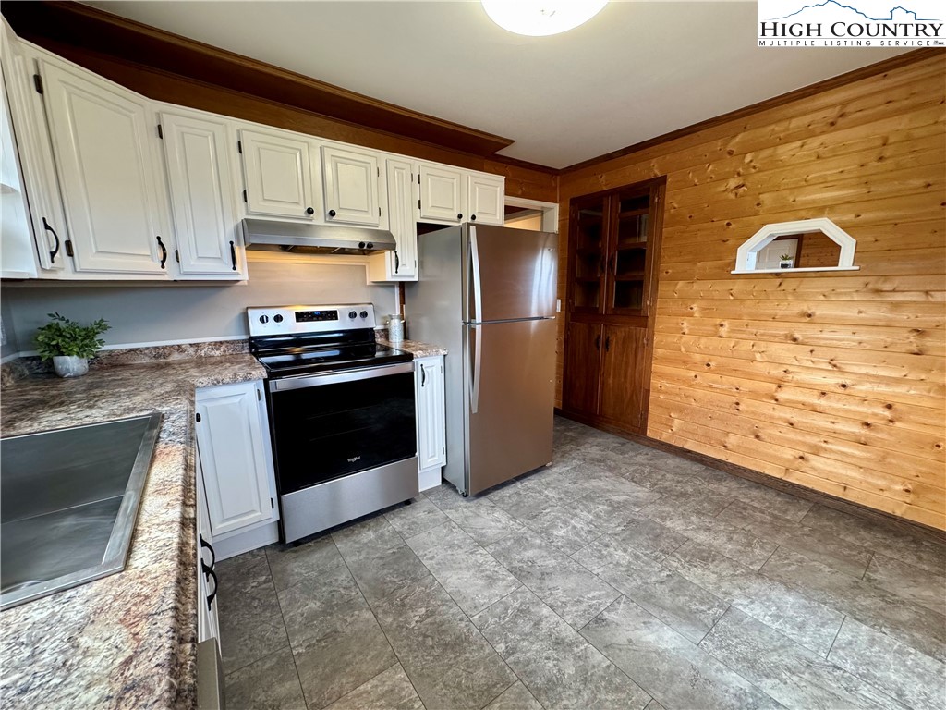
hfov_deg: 102.1
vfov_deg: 85.7
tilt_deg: -10.8
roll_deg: +0.7
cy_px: 355
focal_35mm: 14
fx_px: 383
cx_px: 473
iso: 250
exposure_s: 1/120
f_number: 2.2
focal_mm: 2.22
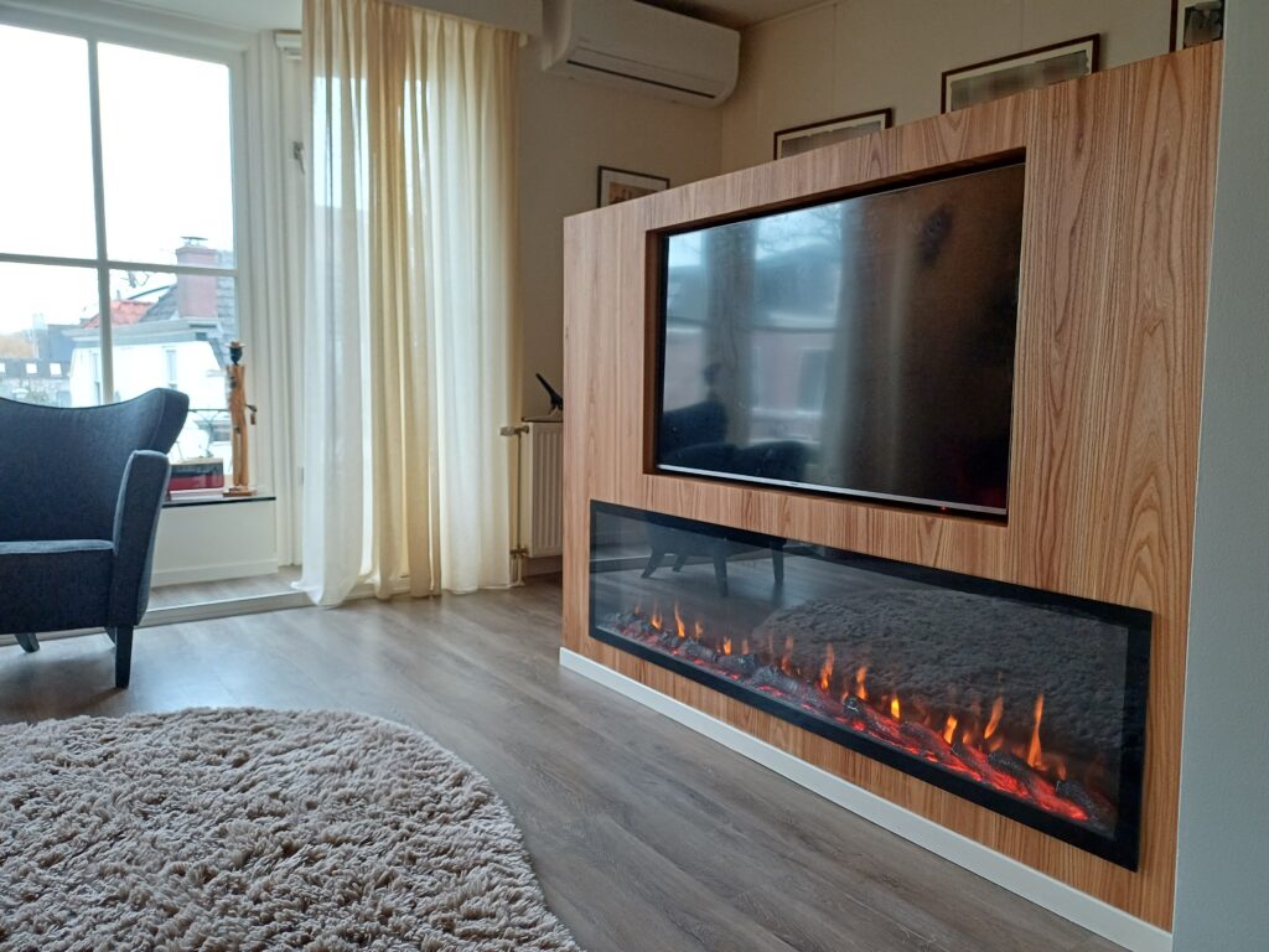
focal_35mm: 25
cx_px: 634
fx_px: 916
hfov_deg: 69.4
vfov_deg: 54.9
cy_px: 476
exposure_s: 1/25
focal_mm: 4.65
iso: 400
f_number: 1.8
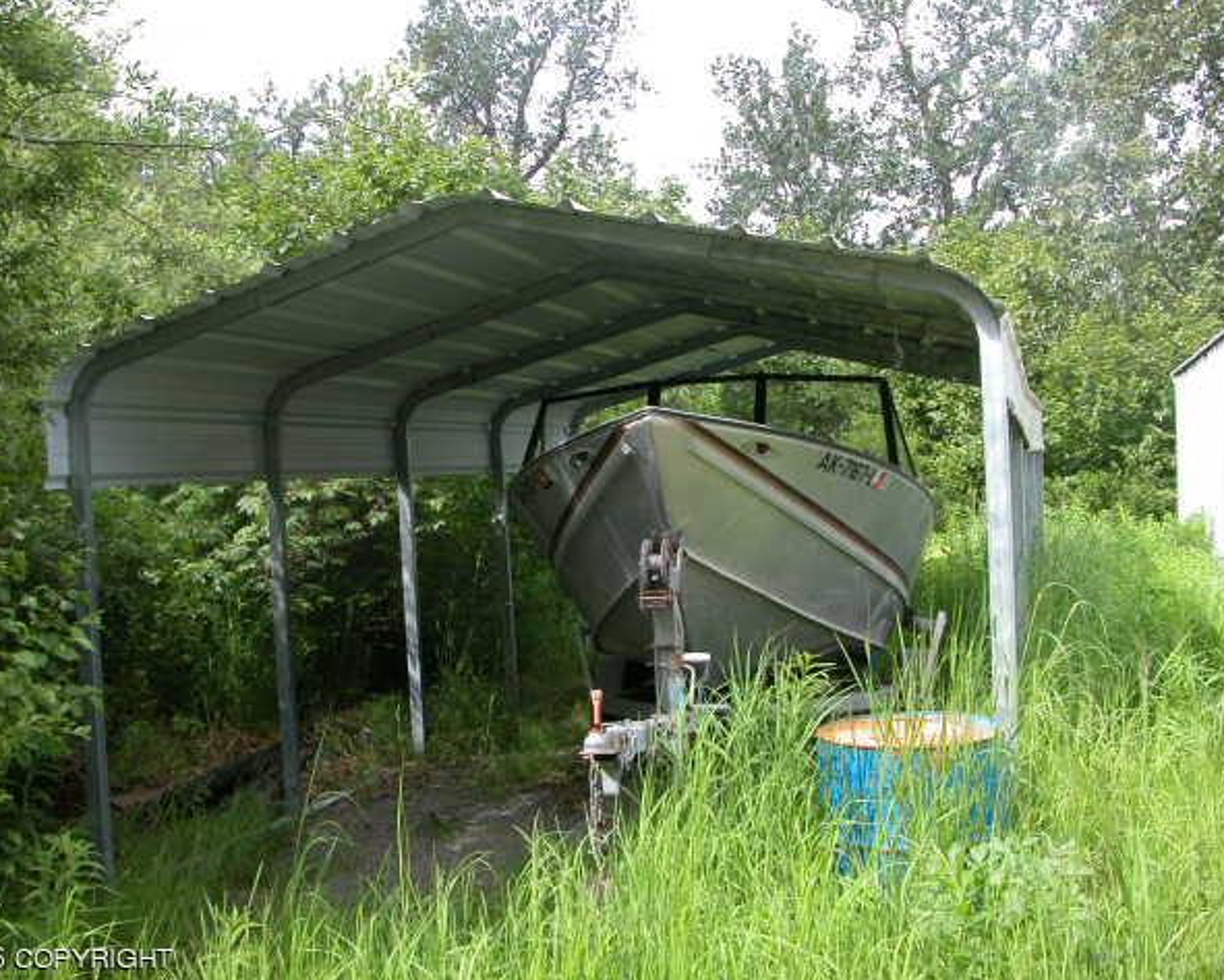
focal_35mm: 37
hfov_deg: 49.0
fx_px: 1341
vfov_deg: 40.1
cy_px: 489
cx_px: 572
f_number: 4.5
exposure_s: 1/142
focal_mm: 8.9
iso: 100
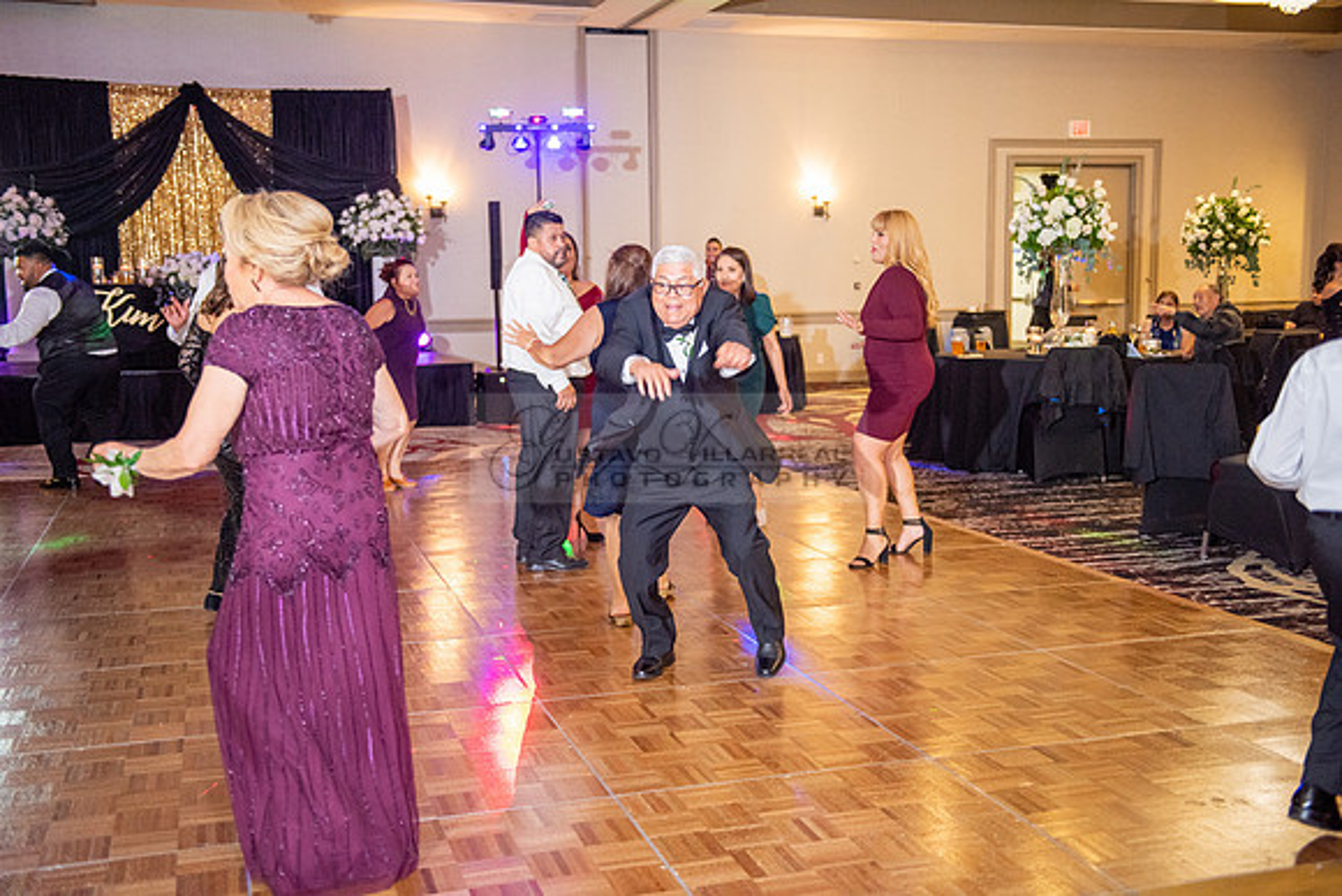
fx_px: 1417
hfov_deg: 50.7
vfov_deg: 35.1
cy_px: 448
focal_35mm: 38
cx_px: 671
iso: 1600
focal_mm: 38
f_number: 2.8
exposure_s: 1/125
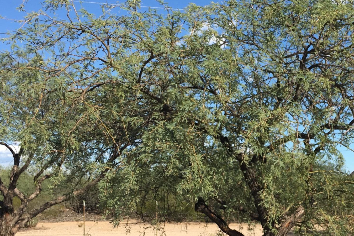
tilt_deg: +0.7
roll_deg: -0.1
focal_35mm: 61
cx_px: 292
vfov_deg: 22.1
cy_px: 170
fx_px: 600
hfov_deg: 31.9
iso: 25
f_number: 2.2
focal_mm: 4.15
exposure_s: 1/1508
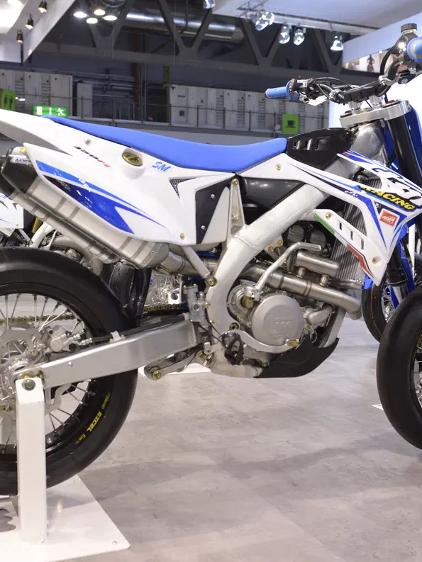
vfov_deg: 42.1
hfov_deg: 32.1
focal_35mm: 45
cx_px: 176
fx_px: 731
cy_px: 280
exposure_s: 1/200
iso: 1250
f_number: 4.5
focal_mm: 31
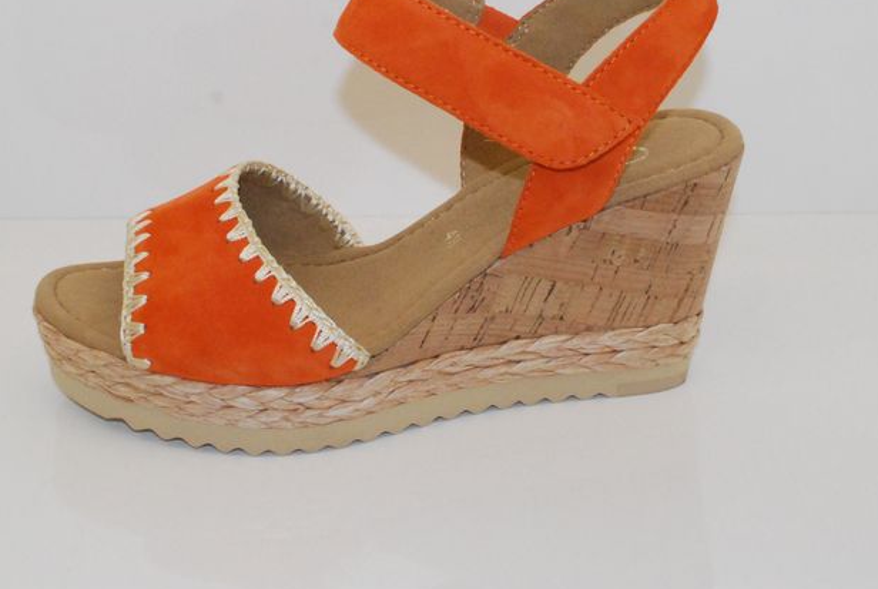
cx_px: 406
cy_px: 96
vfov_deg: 21.0
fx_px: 1564
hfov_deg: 31.4
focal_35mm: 64
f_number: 14
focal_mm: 22
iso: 1600
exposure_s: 1/200
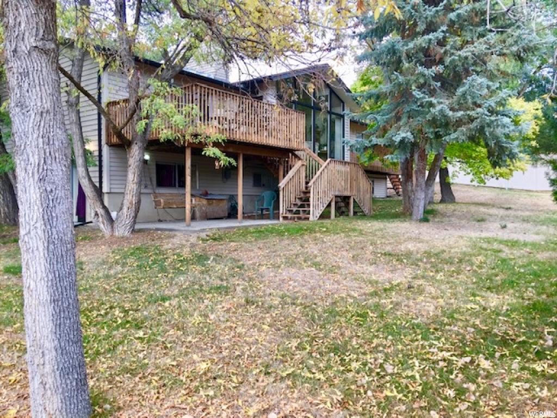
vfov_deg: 48.2
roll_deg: -0.7
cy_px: 209
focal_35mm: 29
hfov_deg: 61.7
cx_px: 278
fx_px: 467
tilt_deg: +0.5
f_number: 2.2
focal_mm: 4.15
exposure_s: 1/120
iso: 40
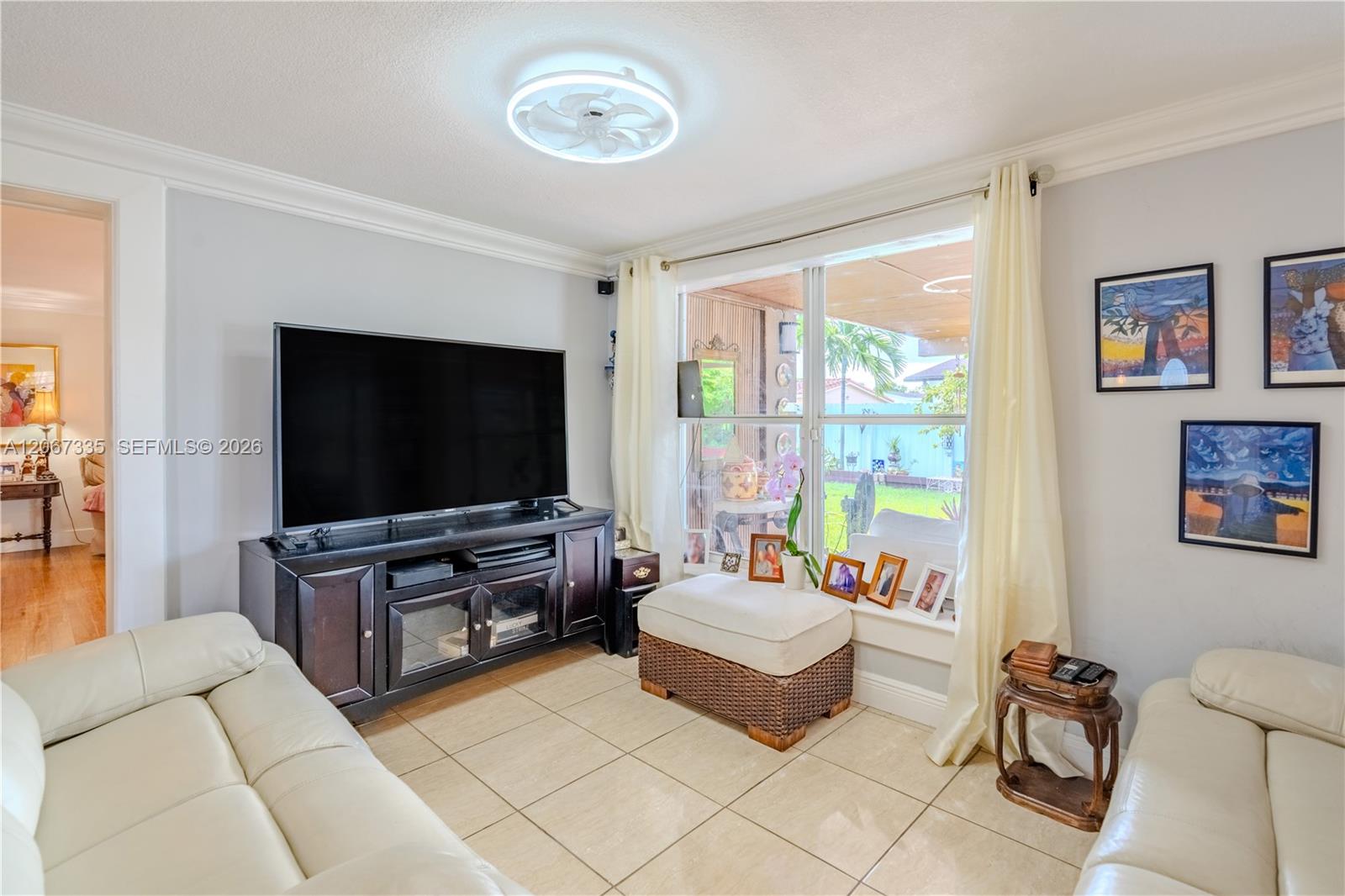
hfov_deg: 96.7
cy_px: 448
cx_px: 672
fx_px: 598
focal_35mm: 16
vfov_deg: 73.7
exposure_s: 1/800
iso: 800
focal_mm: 16
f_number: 8
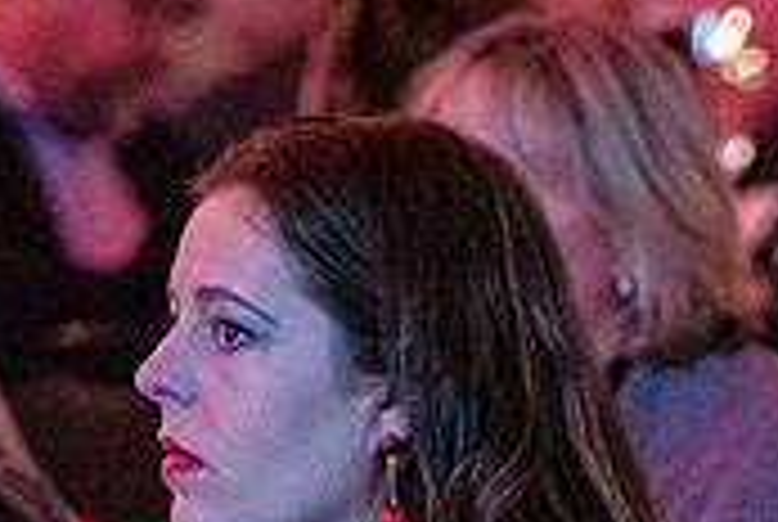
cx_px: 751
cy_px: 794
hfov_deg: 3.5
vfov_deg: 2.3
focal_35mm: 593
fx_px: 12837
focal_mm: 118
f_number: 2.8
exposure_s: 1/80
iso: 6400
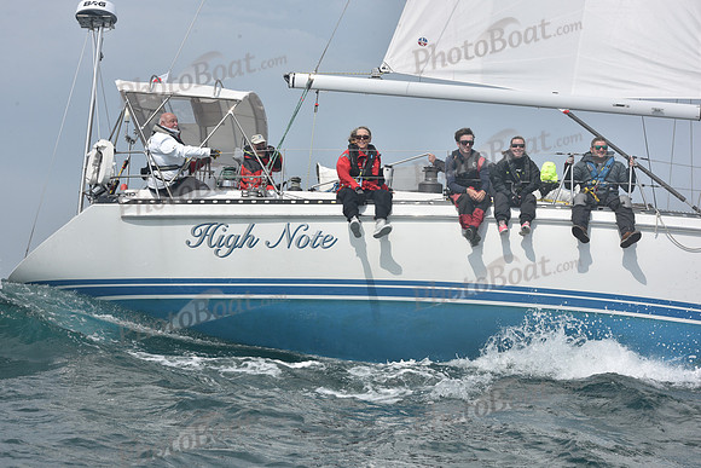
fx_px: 1363
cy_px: 234
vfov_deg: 19.5
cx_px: 350
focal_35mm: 70
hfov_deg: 28.8
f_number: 13
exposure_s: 1/800
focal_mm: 70
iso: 320
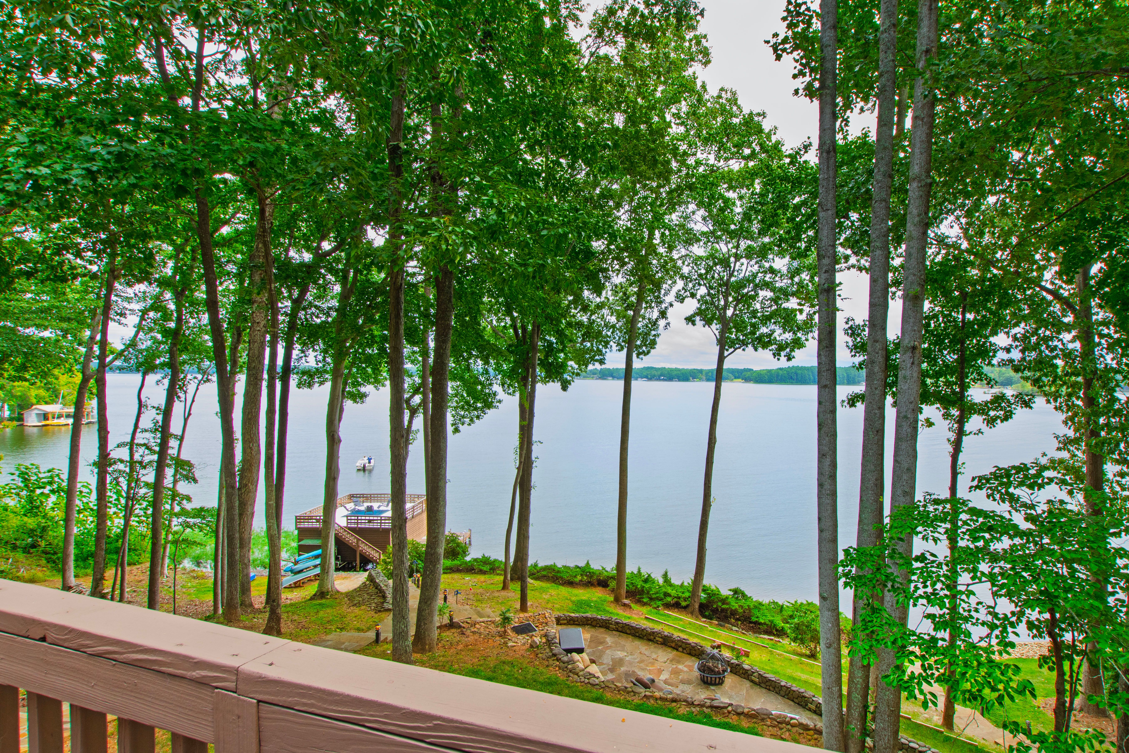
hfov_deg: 100.4
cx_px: 564
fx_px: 470
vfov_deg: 77.3
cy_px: 376
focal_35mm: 15
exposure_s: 1/100
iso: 320
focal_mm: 10
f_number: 8
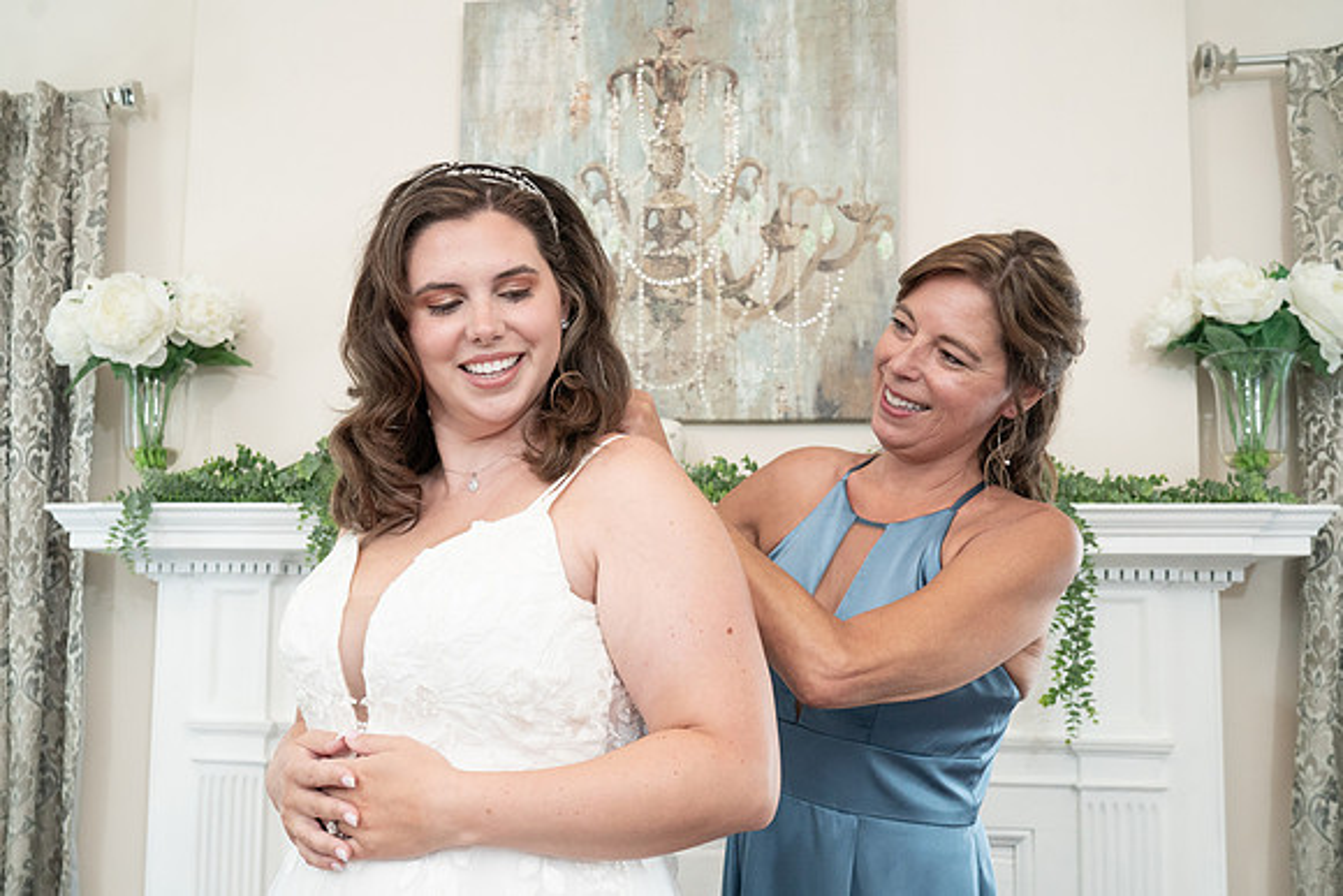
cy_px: 473
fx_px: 1381
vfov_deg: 35.9
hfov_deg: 51.8
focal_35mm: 37
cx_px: 633
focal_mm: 35
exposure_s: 1/200
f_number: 5.6
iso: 2000
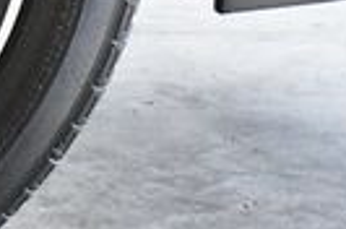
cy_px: -147
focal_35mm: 251
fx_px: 2407
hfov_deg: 7.9
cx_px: -325
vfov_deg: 5.4
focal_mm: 35
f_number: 4.2
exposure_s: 1/400
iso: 2500
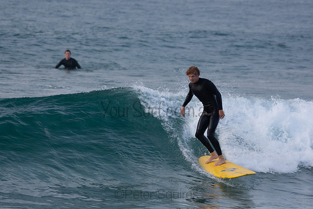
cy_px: 104
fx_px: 4565
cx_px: 156
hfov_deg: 3.9
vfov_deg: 2.6
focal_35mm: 525
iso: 560
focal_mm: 350
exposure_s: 1/1000
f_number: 5.6
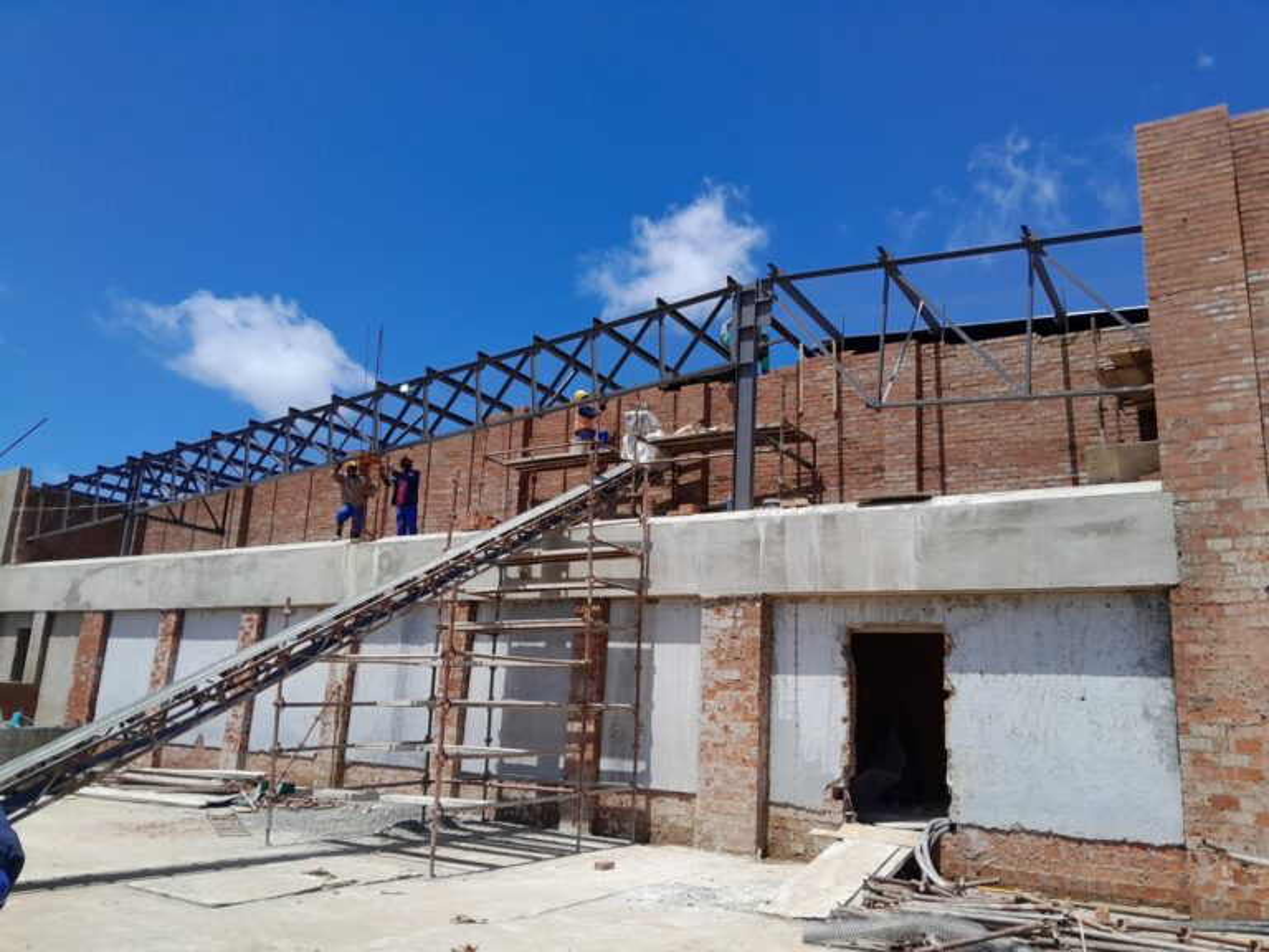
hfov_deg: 67.3
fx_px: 953
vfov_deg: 53.1
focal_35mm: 26
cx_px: 634
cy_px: 476
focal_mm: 3.98
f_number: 1.8
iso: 40
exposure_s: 1/619
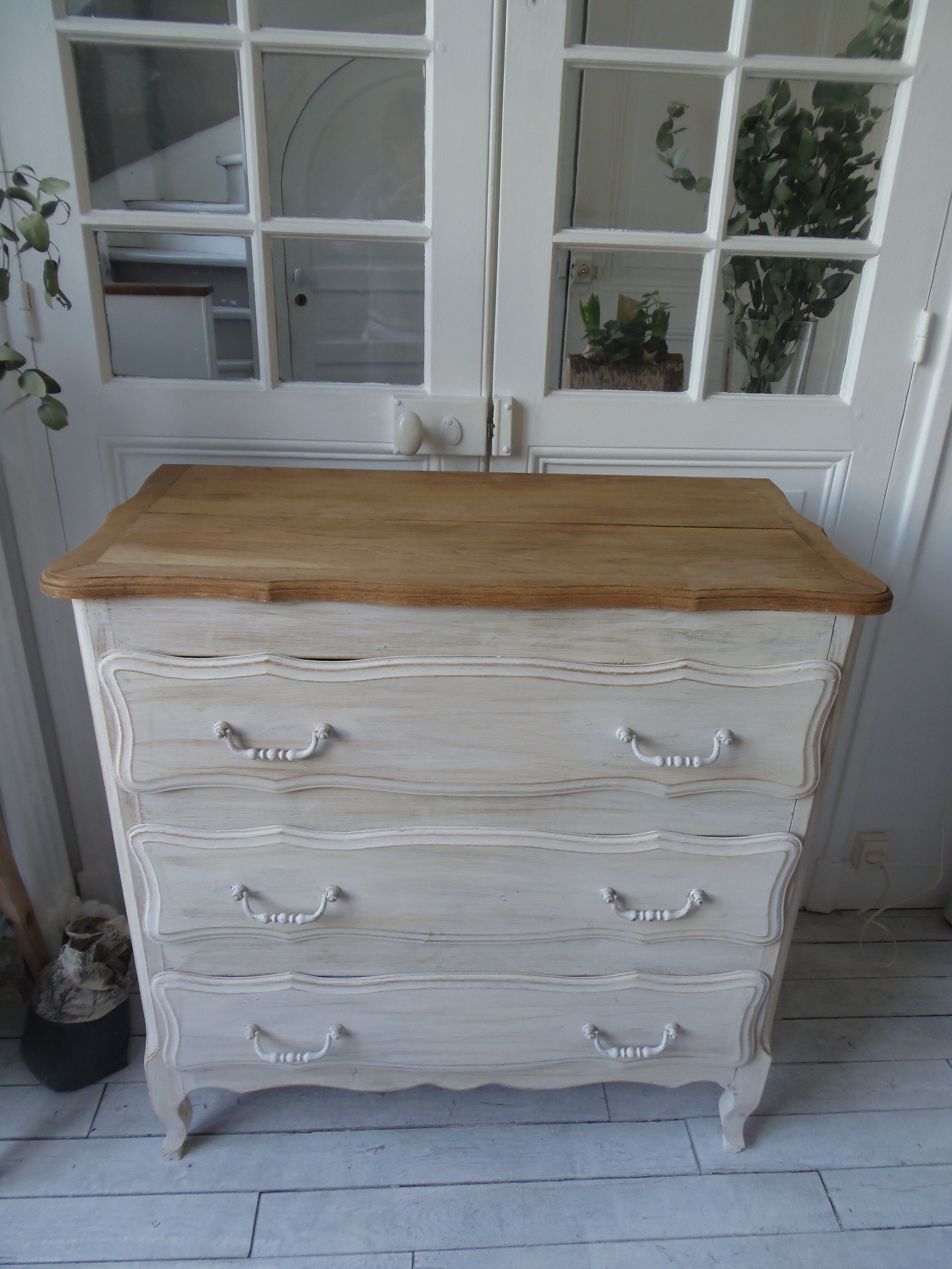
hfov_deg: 56.8
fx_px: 880
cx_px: 476
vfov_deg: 71.6
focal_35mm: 24
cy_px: 634
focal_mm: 4.3
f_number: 2.9
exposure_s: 1/30
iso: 80
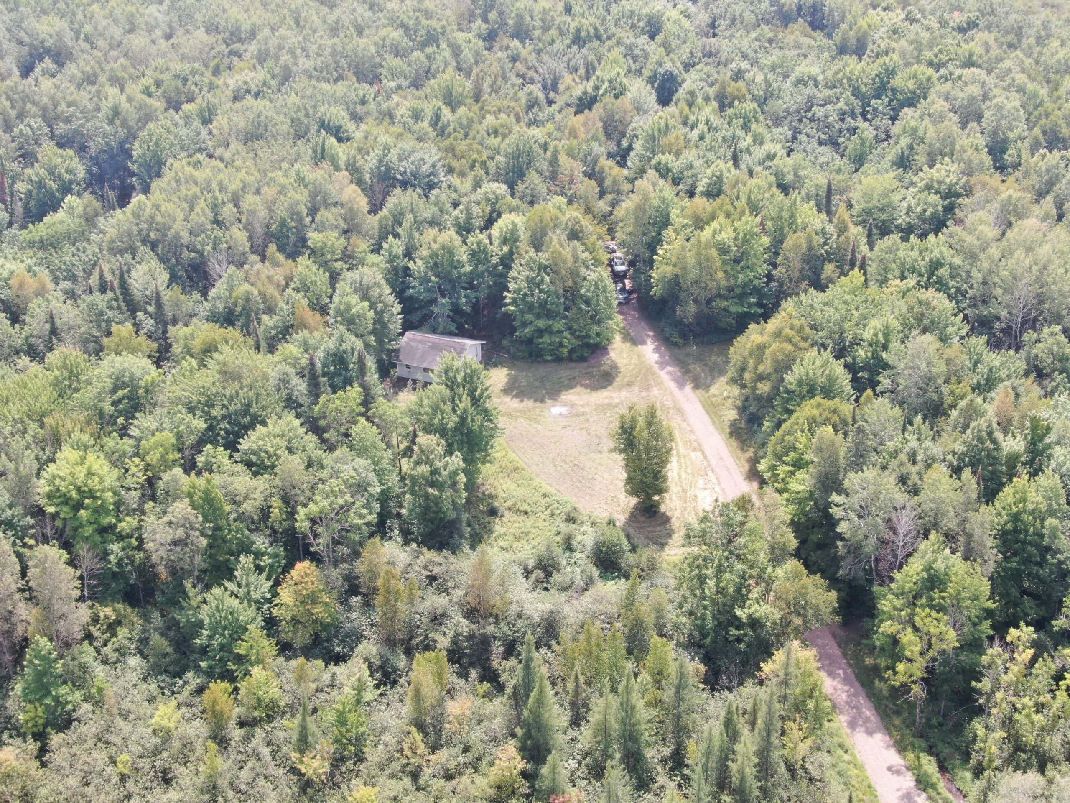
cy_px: 402
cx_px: 535
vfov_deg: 30.3
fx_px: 1484
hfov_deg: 39.7
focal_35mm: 48
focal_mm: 8.6
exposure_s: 1/160
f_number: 3.8
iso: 100
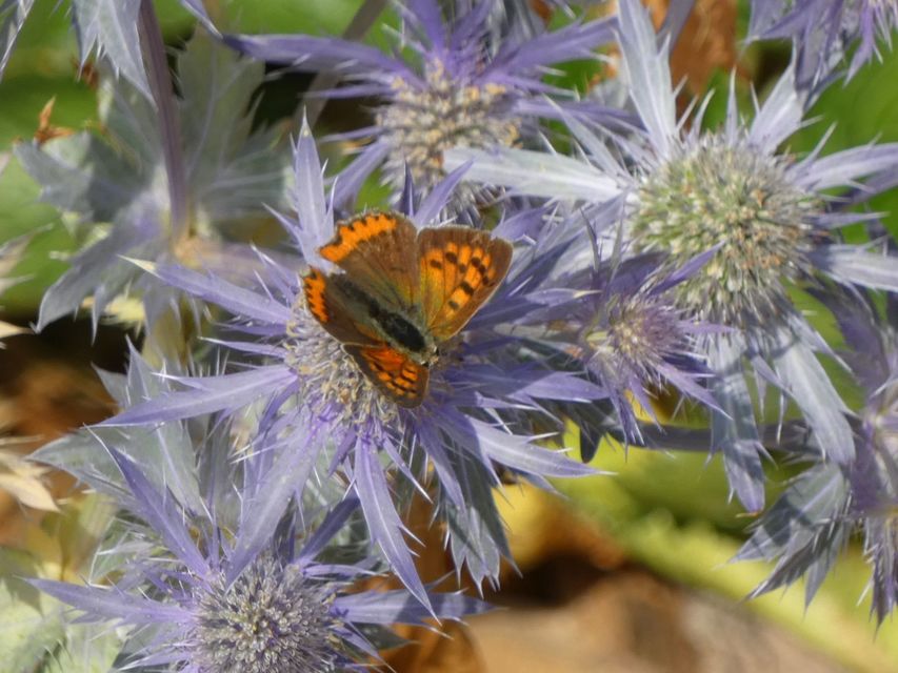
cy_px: 336
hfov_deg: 4.0
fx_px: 12973
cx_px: 449
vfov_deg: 3.0
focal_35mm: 500
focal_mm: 89.5
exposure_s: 1/200
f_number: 5.6
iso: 80
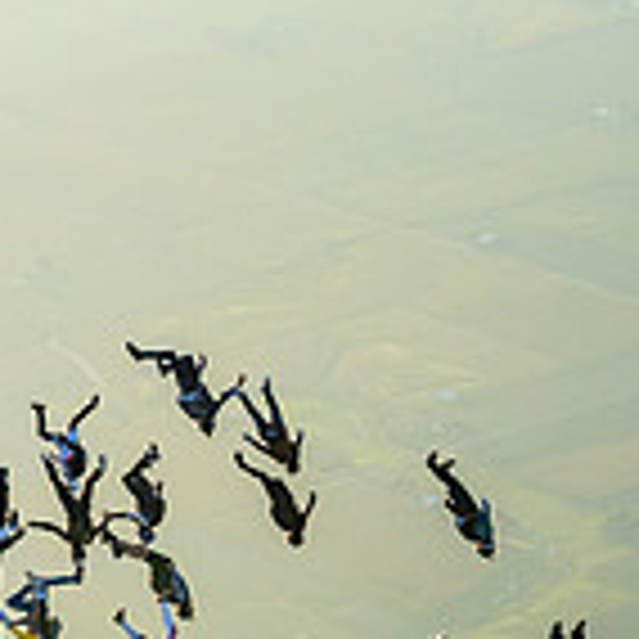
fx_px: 3634
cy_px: 861
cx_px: -176
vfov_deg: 9.8
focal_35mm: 174
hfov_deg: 9.9
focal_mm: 50
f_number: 5.6
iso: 800
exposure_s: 1/2000
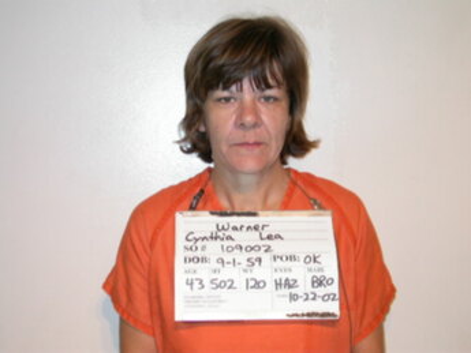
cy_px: 176
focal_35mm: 65
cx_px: 236
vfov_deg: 22.6
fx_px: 885
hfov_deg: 29.8
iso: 100
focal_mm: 13.5
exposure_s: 1/60.3
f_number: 3.2
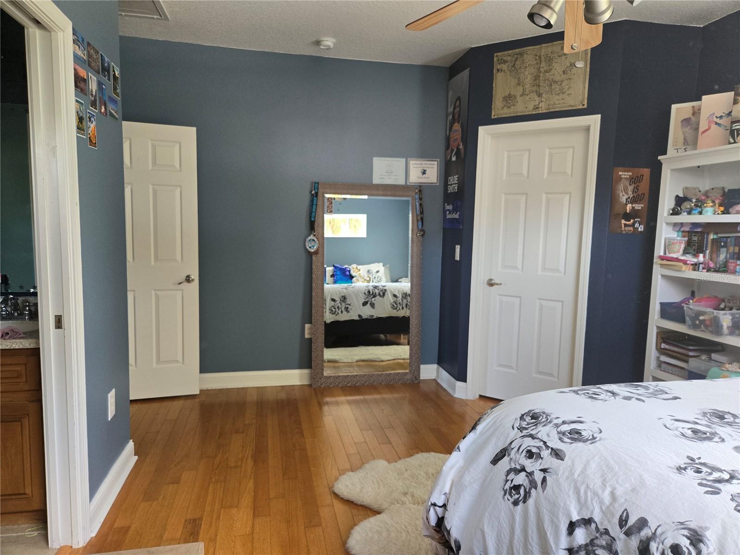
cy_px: 278
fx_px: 492
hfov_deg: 73.9
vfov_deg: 58.9
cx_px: 370
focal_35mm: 23
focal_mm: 5.4
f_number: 1.8
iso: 200
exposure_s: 1/120
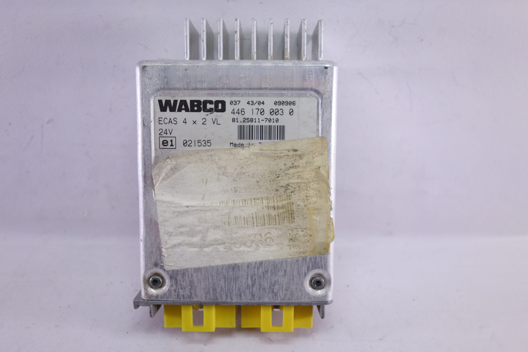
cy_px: 176
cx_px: 264
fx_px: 411
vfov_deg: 46.4
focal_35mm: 28
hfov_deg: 65.5
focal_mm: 10.4
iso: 125
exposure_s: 1/60
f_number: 2.8
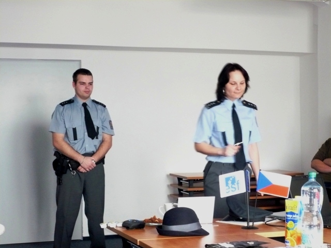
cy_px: 124
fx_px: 708
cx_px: 166
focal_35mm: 74
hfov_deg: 26.3
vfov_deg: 19.9
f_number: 4.2
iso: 640
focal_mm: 12.2
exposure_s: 1/4
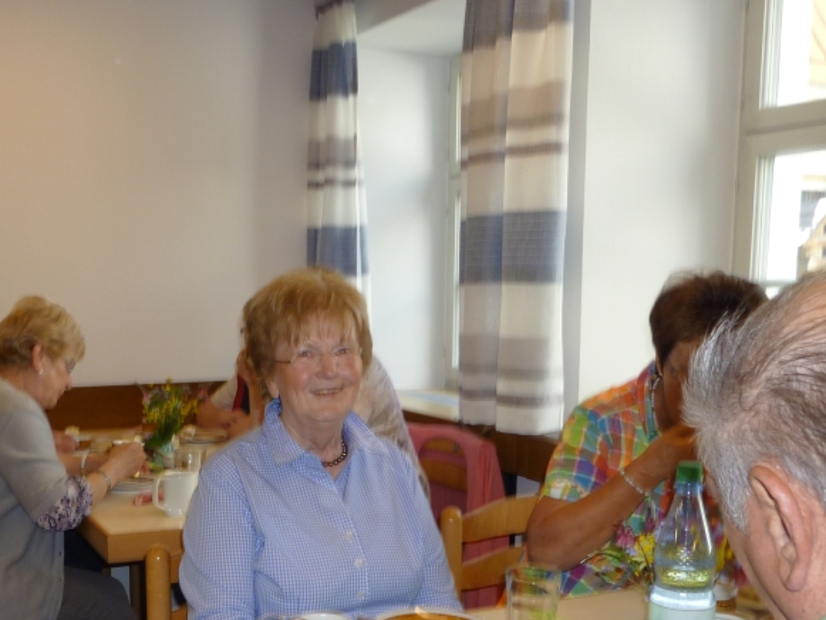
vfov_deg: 33.1
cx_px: 294
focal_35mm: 43
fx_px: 1026
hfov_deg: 43.4
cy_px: 448
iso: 100
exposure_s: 1/30
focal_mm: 4.5
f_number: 3.3
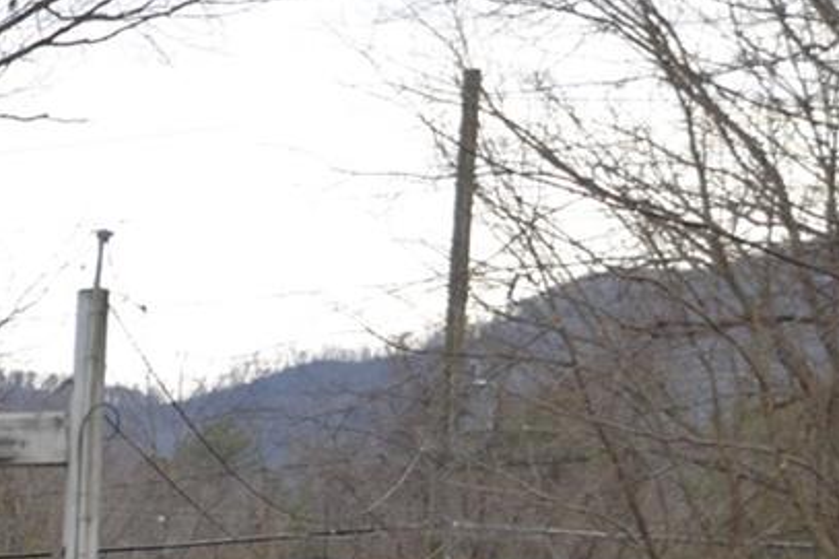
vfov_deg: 8.3
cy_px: 1130
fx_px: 3634
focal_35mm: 156
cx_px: -1262
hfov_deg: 10.9
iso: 140
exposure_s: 1/200
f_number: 4
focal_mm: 31
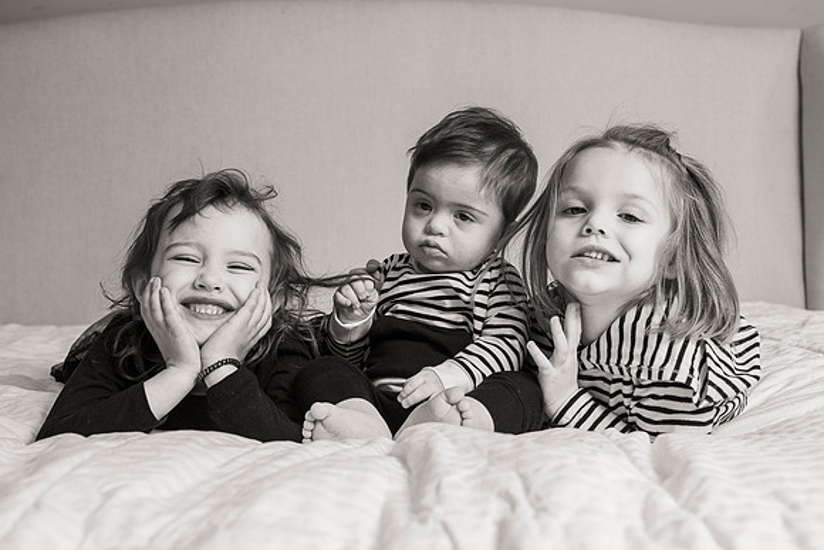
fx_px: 1209
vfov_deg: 25.6
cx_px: 446
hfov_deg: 37.6
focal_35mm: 53
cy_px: 293
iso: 400
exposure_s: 1/200
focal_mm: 48
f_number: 5.6
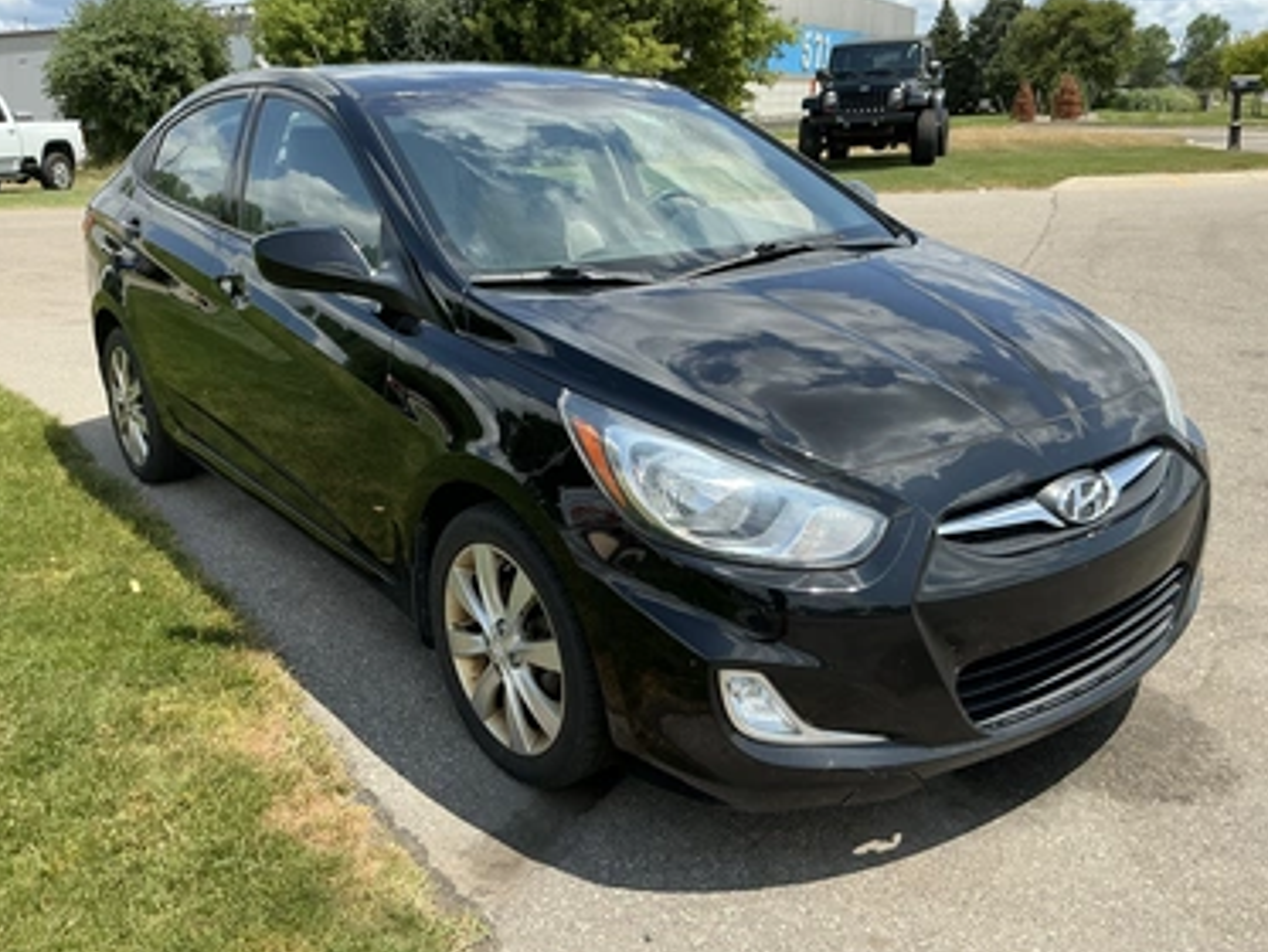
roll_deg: +0.6
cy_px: 473
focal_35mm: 30
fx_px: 1099
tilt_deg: -17.2
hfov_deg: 59.9
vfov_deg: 46.8
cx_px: 626
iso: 25
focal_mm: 3
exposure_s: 1/1144
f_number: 1.8
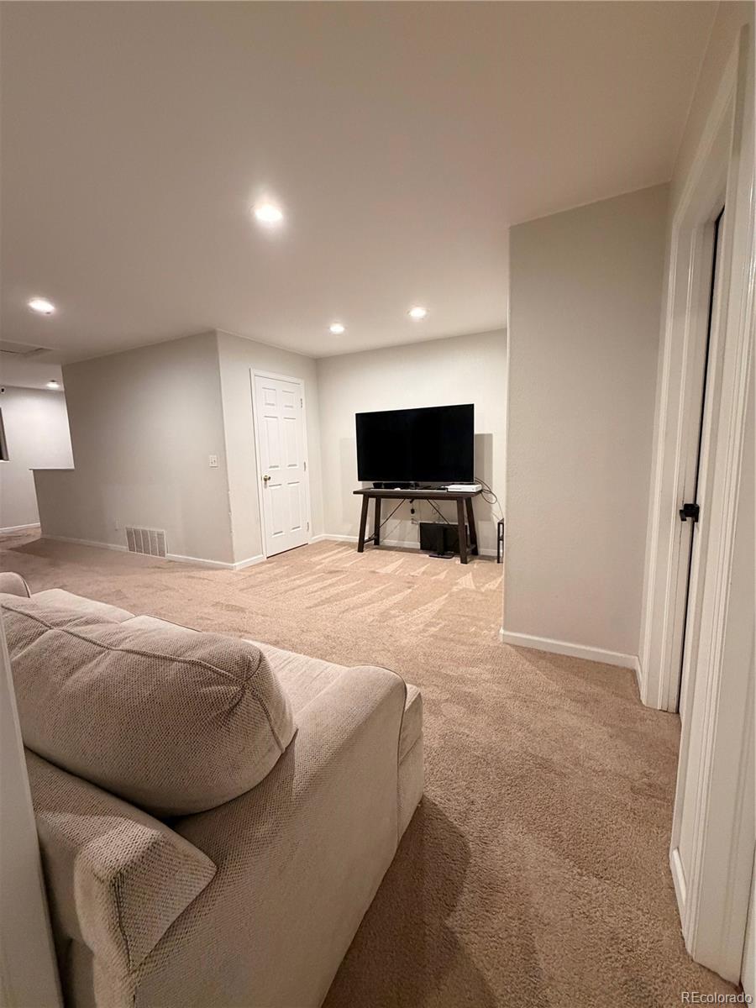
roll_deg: +1.7
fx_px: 408
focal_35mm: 14
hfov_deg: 85.7
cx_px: 378
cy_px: 504
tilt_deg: -7.8
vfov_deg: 102.1
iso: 500
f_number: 2.2
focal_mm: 2.22
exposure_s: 1/60
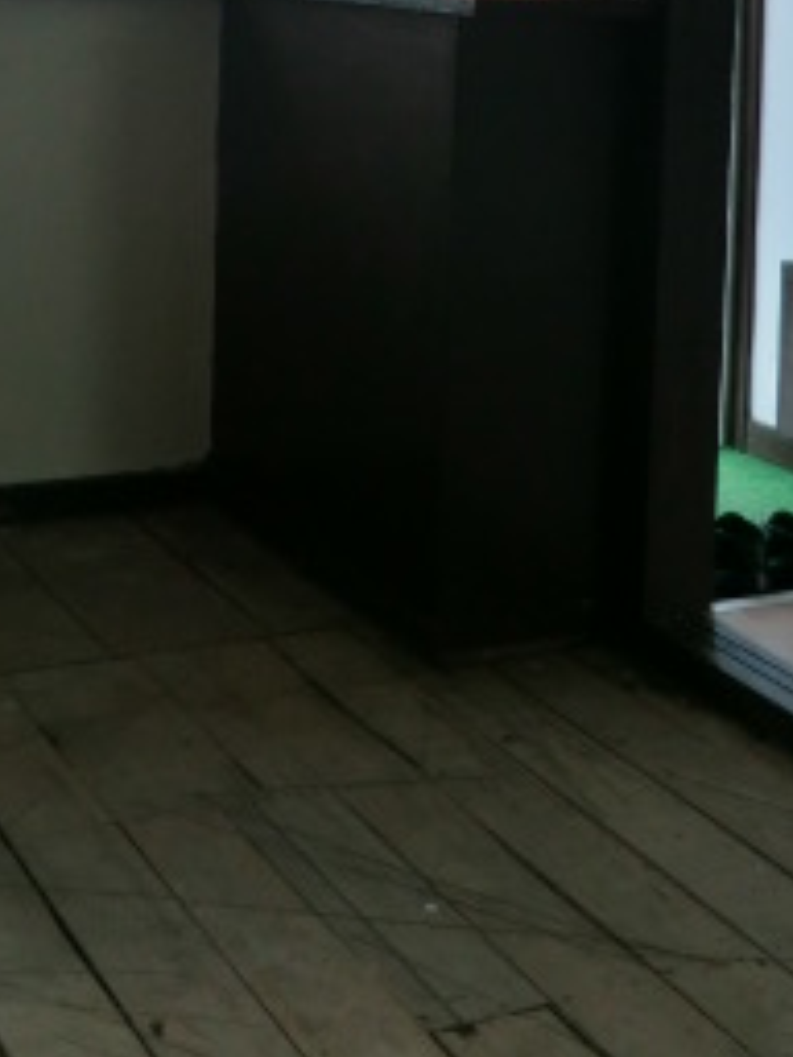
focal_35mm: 60
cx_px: 153
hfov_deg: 24.0
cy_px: -29
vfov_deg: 29.8
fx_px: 1833
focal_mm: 4.3
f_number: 3.2
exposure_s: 1/320
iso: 80
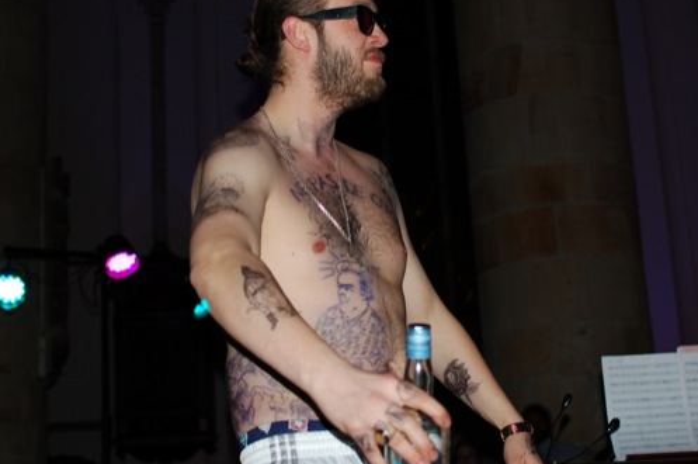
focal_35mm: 68
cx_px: 326
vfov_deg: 20.1
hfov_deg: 29.8
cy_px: 200
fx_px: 1310
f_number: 3.5
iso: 400
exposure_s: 1/60
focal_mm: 35
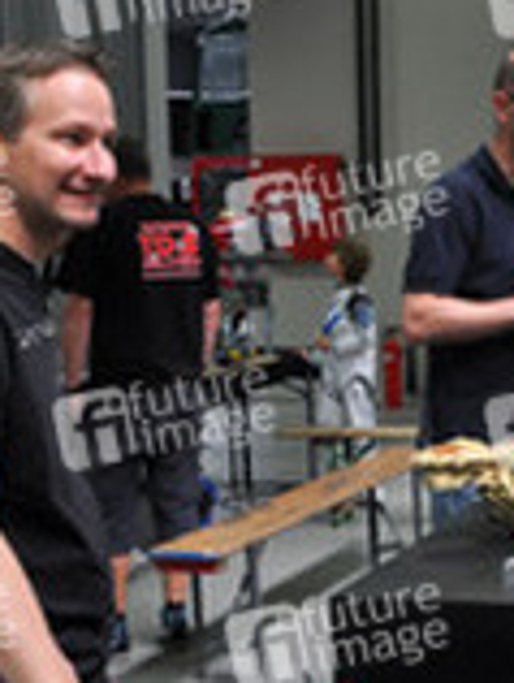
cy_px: 527
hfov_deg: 18.6
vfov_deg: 25.9
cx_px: 654
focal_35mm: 74
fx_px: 1461
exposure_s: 1/60
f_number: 4
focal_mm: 18
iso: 720
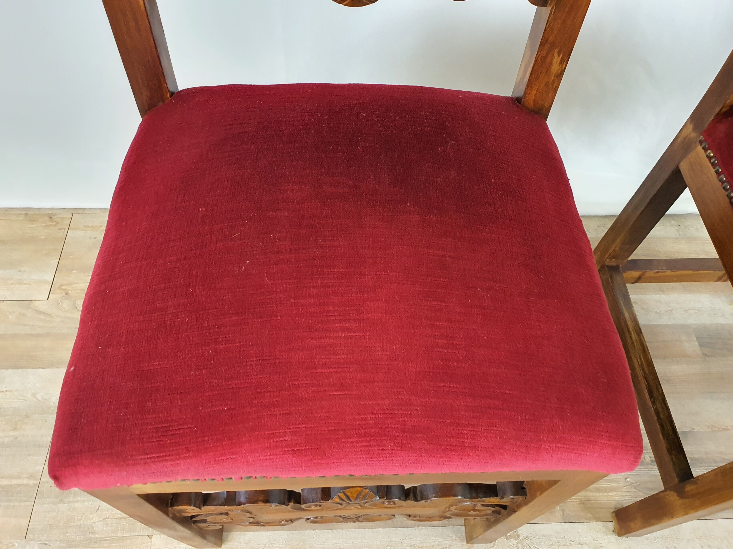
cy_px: 274
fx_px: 551
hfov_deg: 67.3
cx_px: 366
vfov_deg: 53.1
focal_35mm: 26
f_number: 2.4
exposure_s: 1/50
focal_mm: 4.3
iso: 500
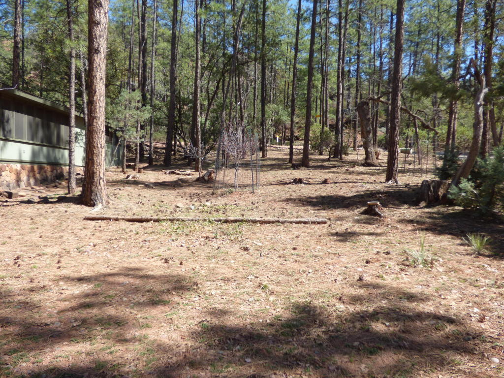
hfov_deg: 60.0
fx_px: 437
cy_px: 189
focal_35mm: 30
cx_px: 252
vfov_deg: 46.8
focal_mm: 5.29
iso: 100
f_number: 3.3
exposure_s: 1/500
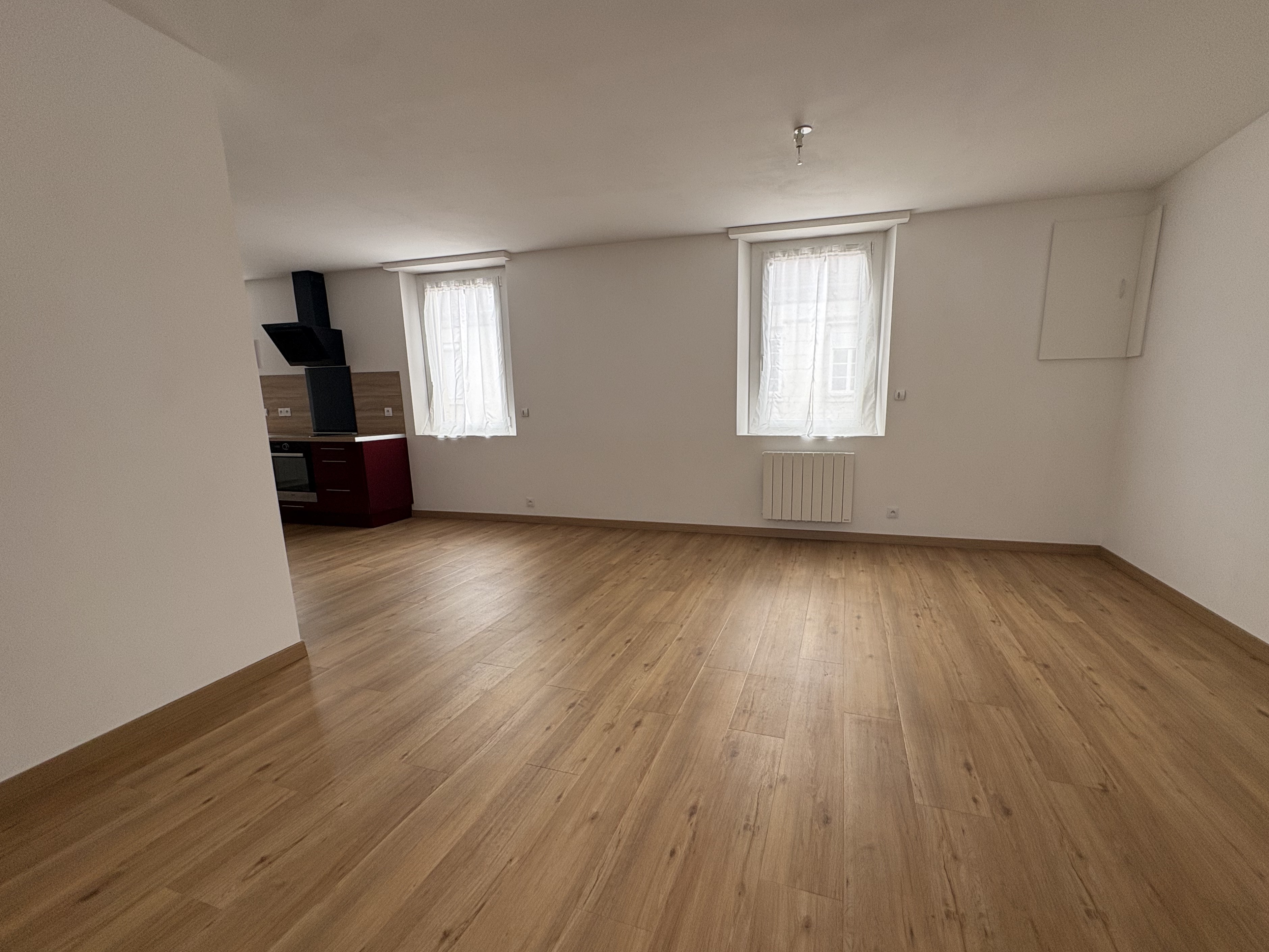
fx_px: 550
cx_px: 669
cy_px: 508
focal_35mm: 15
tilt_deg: -11.0
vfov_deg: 81.6
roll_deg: +1.2
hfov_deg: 98.1
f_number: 2.2
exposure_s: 1/99
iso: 64
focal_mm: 2.22
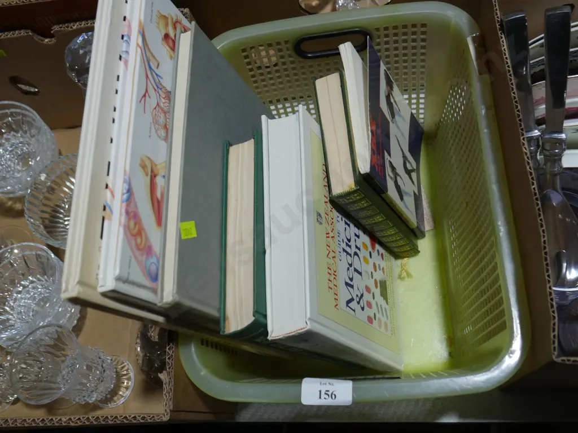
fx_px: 568
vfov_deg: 41.8
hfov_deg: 54.0
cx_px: 289
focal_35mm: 34
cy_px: 216
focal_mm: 17
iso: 200
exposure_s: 1/125
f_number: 4.5
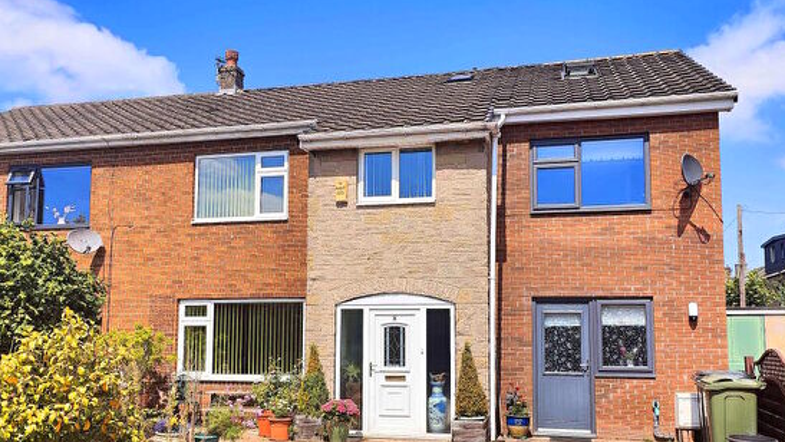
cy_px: 276
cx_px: 386
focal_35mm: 32
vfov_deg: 36.5
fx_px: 666
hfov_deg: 61.0
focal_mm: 6.06
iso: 64
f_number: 1.8
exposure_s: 1/3356
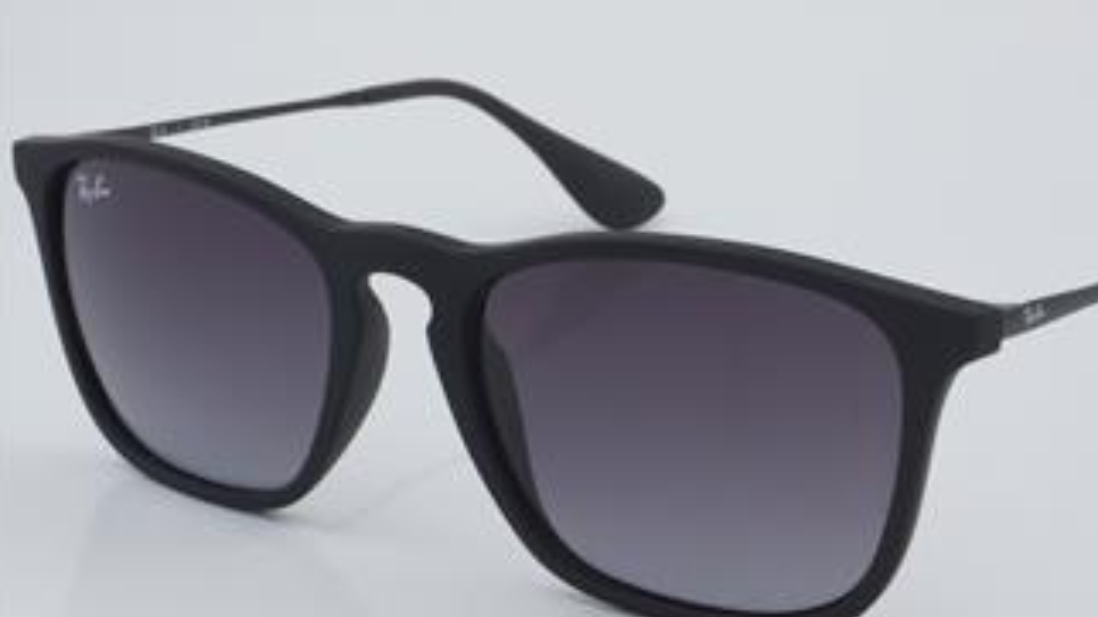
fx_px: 2551
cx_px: 668
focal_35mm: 88
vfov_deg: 13.8
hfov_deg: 24.2
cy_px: 334
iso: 100
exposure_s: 1/4
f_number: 32
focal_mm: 45
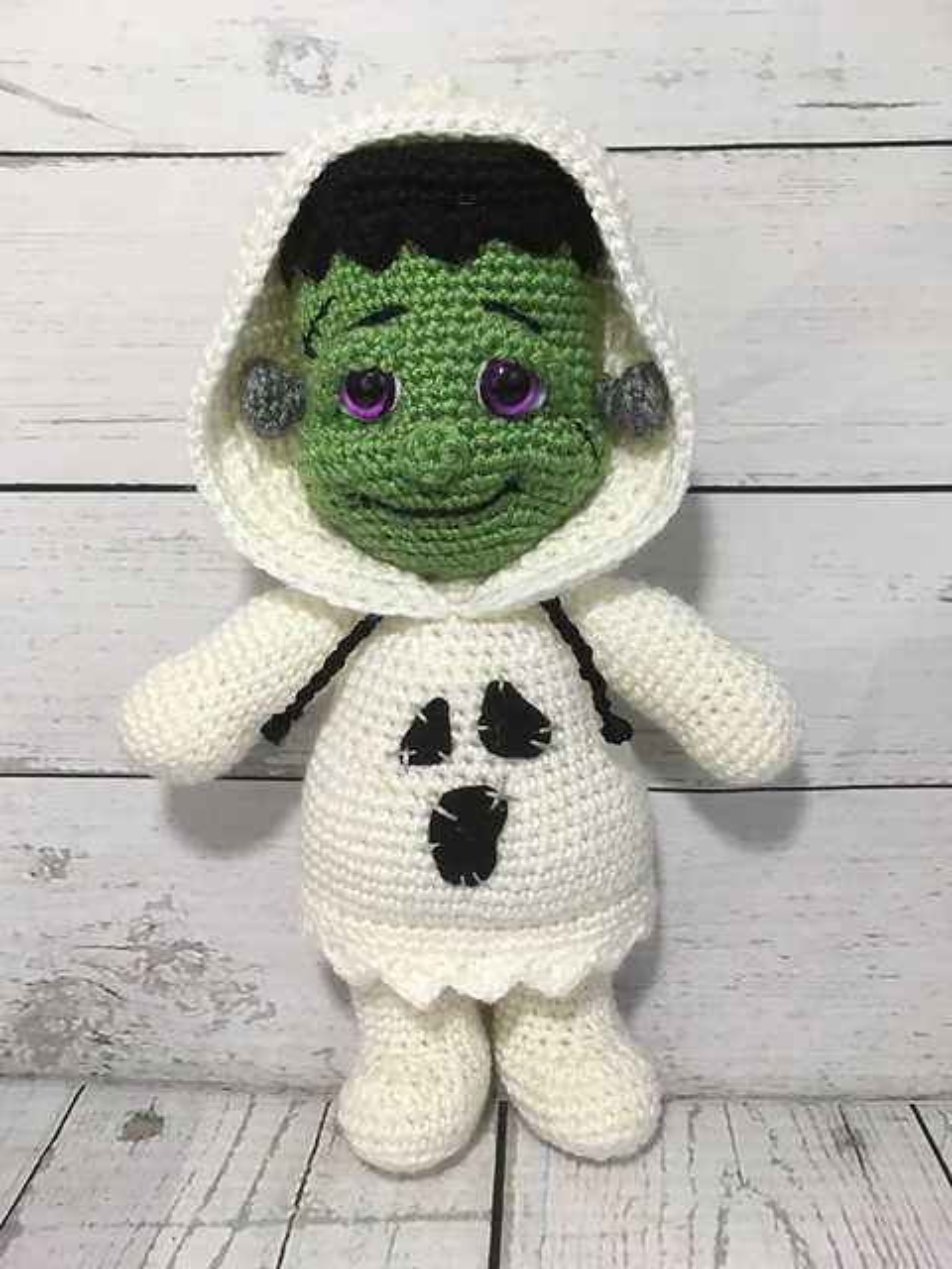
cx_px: 476
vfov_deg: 61.7
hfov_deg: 48.2
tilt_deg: -20.2
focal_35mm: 29
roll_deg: +3.8
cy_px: 634
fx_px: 1063
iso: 32
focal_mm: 4.15
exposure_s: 1/30
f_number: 2.2
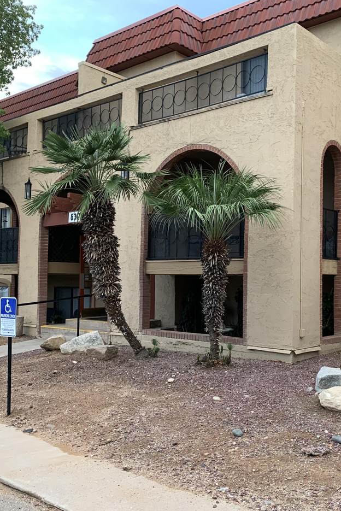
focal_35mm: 37
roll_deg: -0.4
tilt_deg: +1.9
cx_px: 240
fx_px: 525
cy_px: 257
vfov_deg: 51.9
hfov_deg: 35.4
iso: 100
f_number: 1.8
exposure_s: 1/66
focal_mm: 4.25
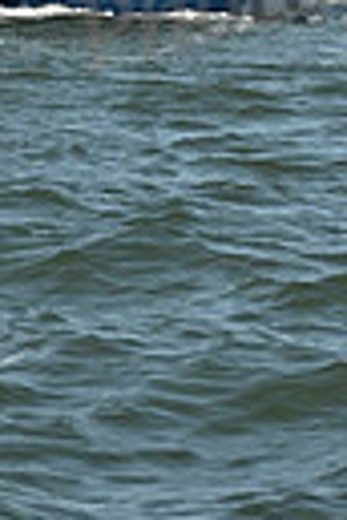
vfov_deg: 4.6
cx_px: -131
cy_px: -593
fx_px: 6361
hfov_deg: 3.1
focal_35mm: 440
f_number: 9
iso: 320
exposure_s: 1/1250
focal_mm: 98
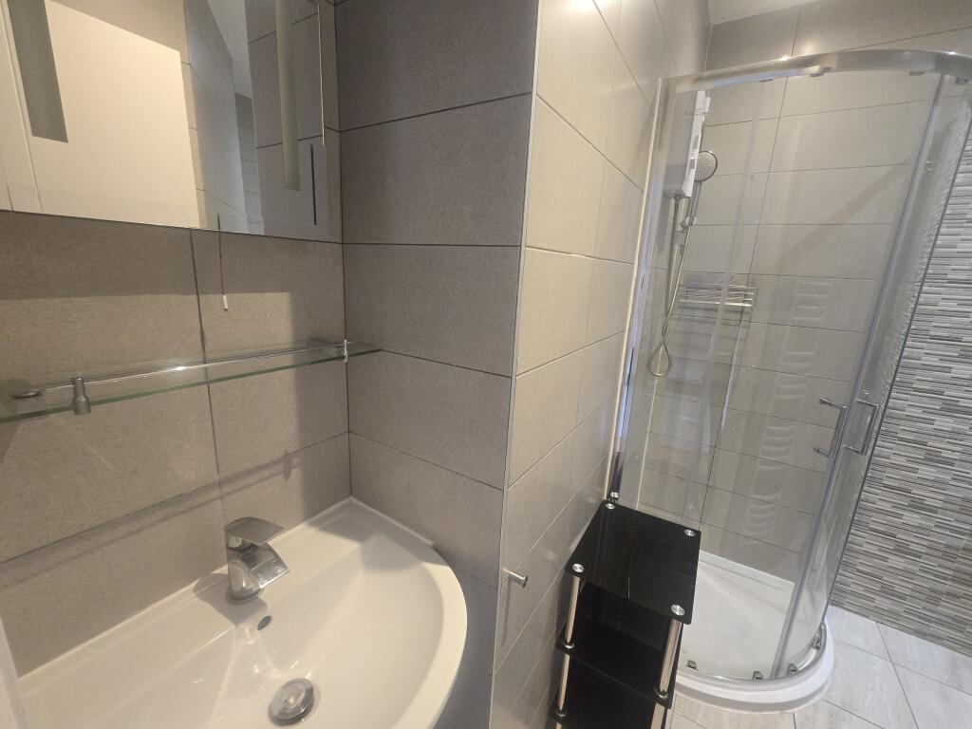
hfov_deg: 106.2
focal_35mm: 13
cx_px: 486
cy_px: 364
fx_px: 365
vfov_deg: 89.9
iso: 500
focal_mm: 2.2
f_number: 2.2
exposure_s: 1/50
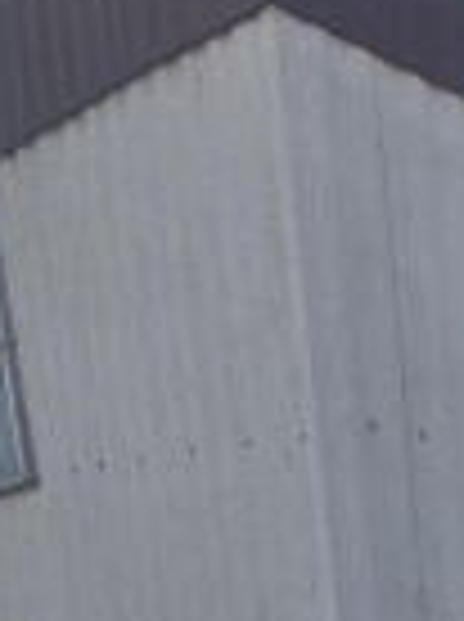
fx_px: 1129
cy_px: 929
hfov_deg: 17.0
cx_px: 933
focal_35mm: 63
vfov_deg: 24.2
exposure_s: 1/574
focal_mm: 1.7
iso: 25
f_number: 2.2
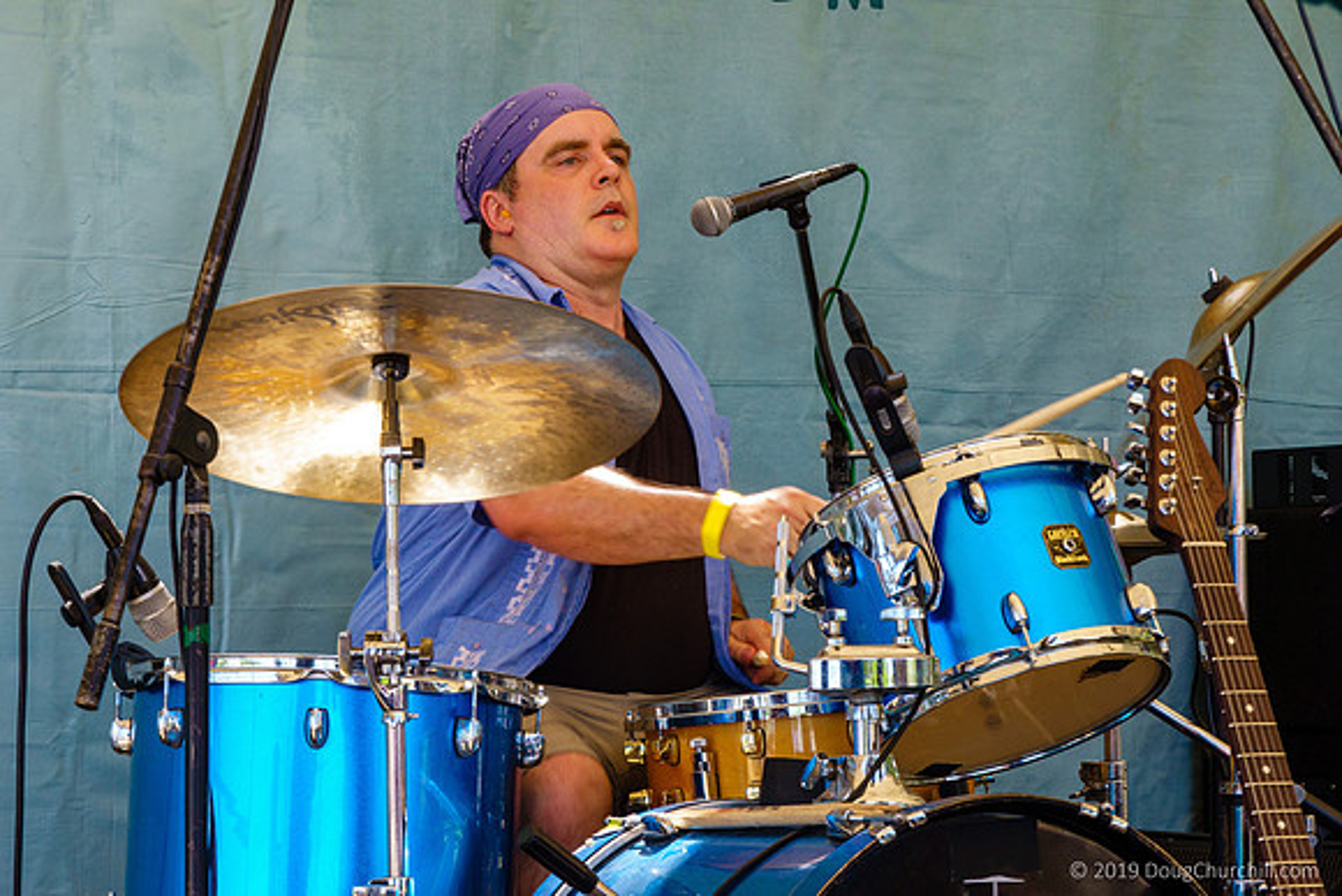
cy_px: 398
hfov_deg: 20.8
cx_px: 596
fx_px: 3649
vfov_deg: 14.0
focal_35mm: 98
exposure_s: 1/100
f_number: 5.6
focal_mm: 32.07
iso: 200
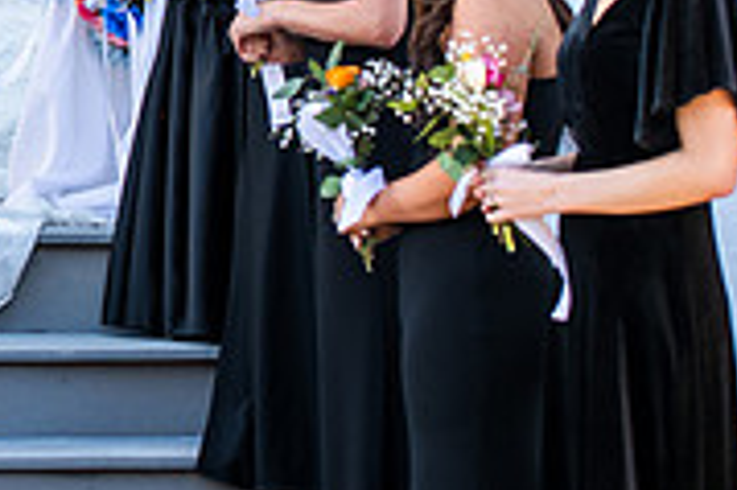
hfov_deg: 8.9
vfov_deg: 6.0
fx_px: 4643
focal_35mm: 227
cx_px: -280
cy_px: -72
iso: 200
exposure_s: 1/320
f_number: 3.5
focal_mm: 70
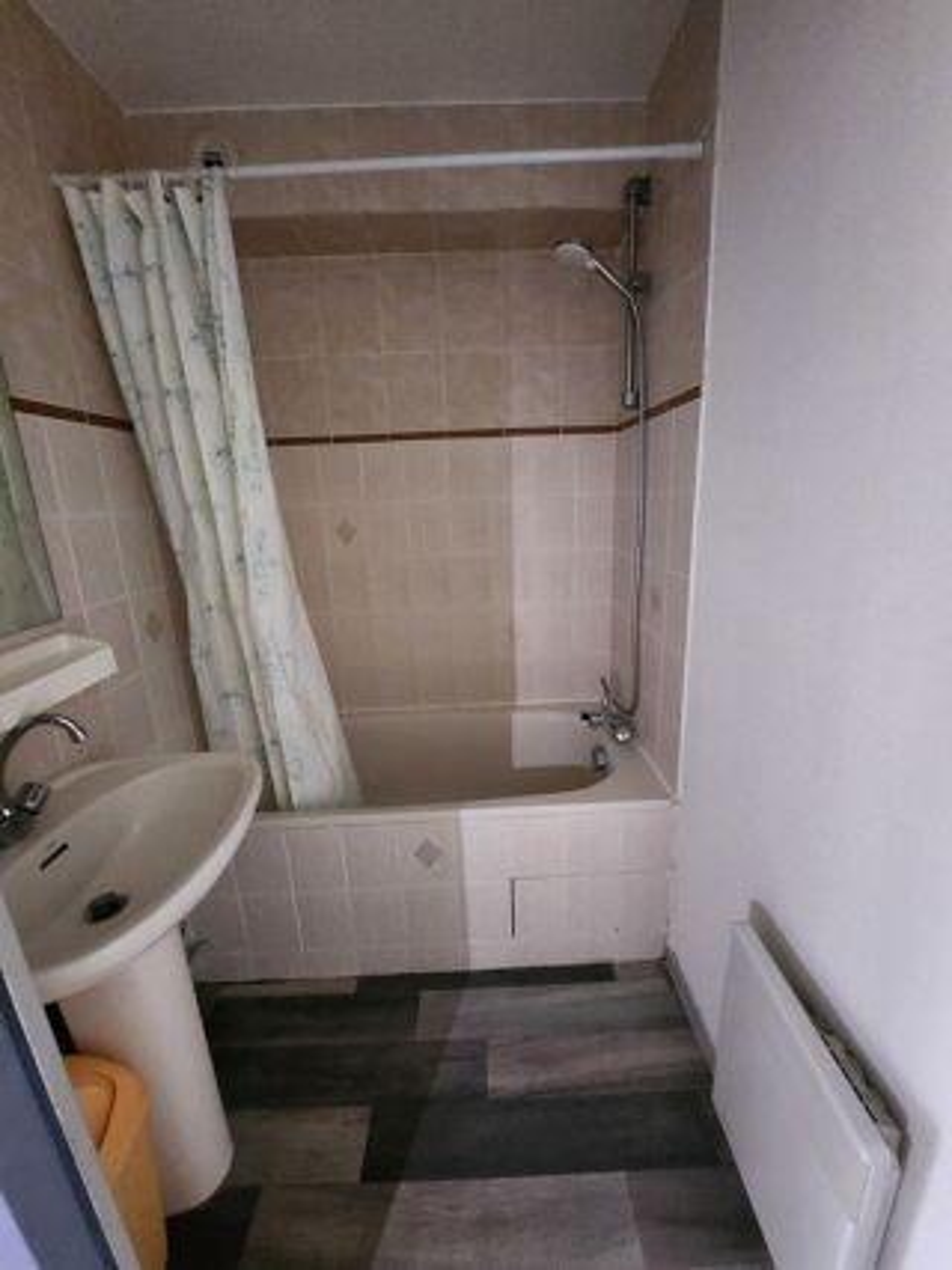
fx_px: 477
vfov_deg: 106.2
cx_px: 476
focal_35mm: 13
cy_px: 635
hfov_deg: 89.9
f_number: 2.2
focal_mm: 1.7
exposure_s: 1/25
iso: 800
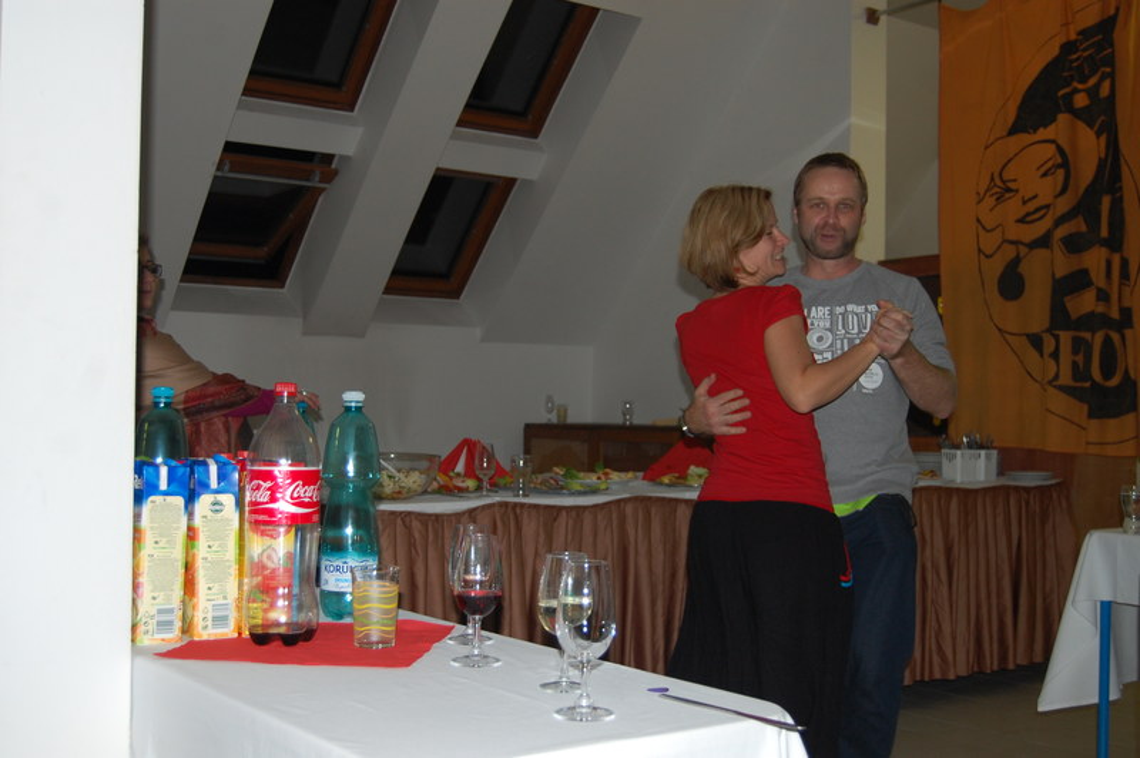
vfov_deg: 31.8
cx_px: 570
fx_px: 1329
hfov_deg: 46.4
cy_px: 379
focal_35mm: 42
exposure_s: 1/60
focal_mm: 28
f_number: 4.2
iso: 400
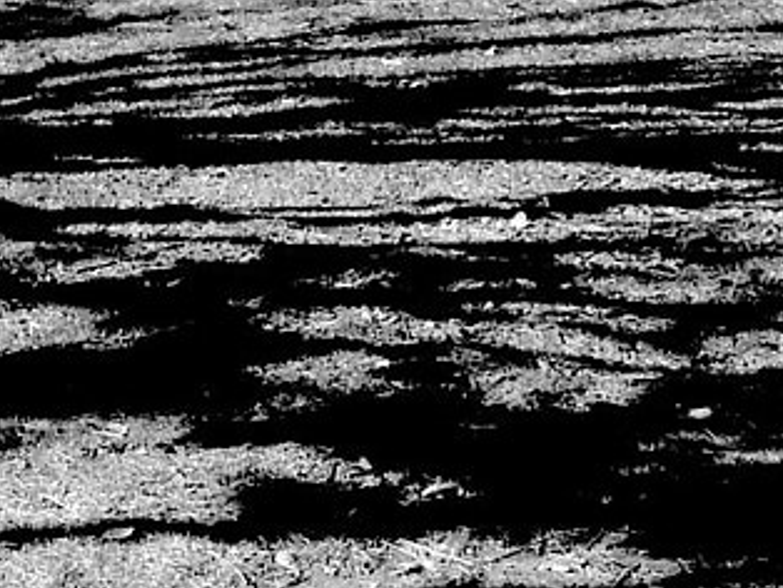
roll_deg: -0.4
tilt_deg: -1.2
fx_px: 3803
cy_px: -334
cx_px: 254
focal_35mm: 168
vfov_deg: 8.6
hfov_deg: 11.7
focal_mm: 4.12
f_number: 2.4
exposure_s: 1/1178
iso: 50
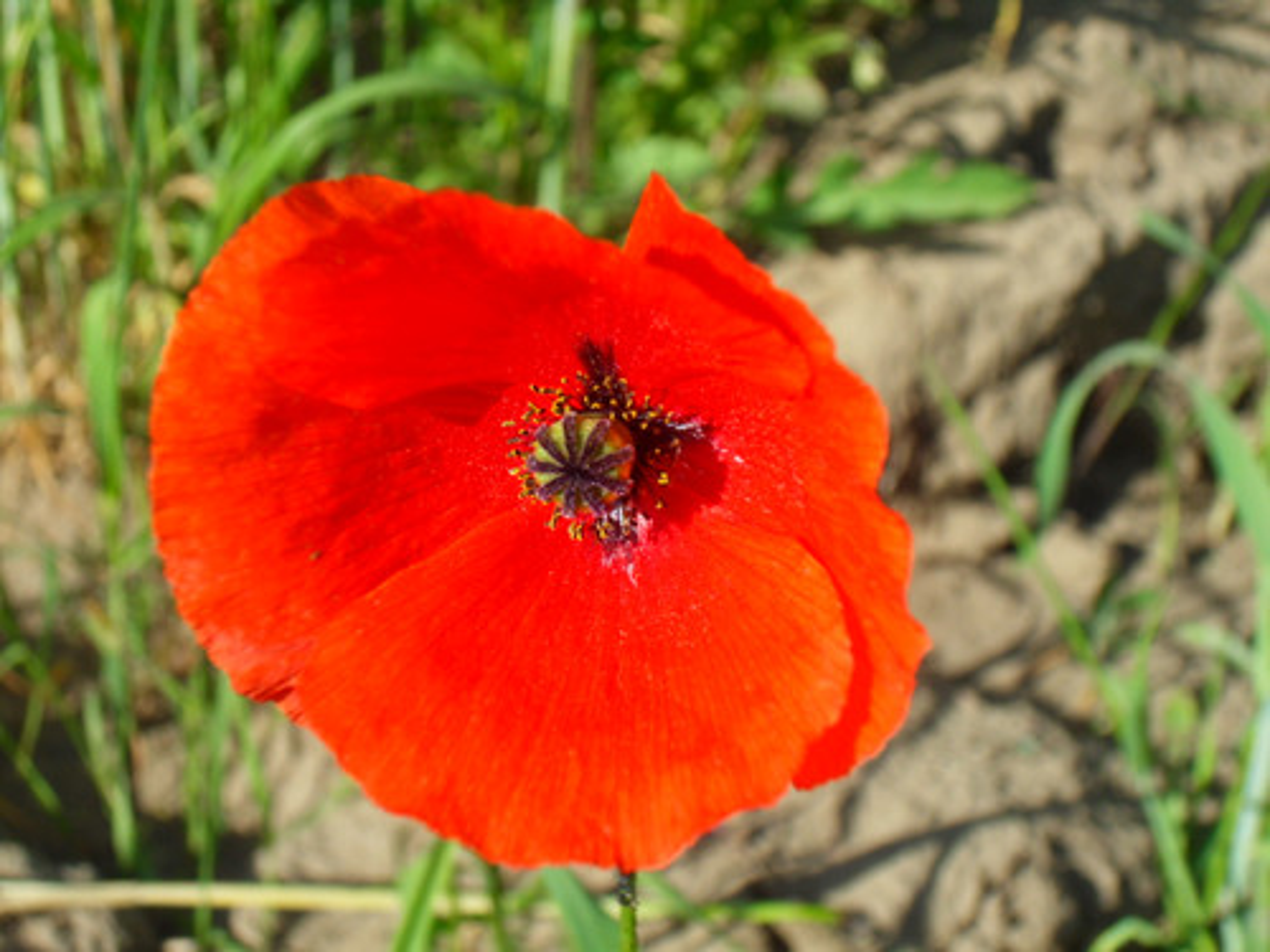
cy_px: 476
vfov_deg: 21.0
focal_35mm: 70
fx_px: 2568
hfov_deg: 27.8
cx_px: 635
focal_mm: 12.3
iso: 80
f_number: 5.1
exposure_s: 1/350
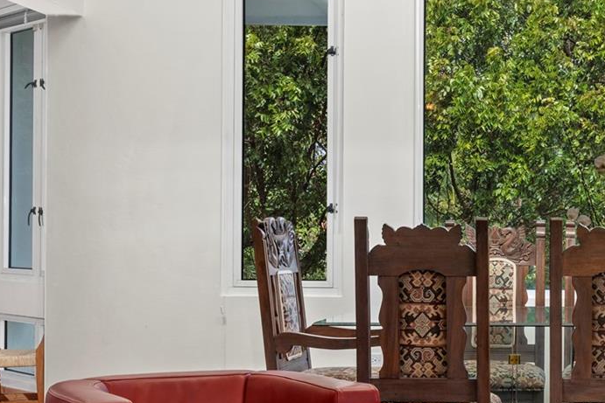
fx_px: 1361
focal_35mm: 81
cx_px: 563
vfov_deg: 16.9
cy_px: 228
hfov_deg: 24.2
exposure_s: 1/8
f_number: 8
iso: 400
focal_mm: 35
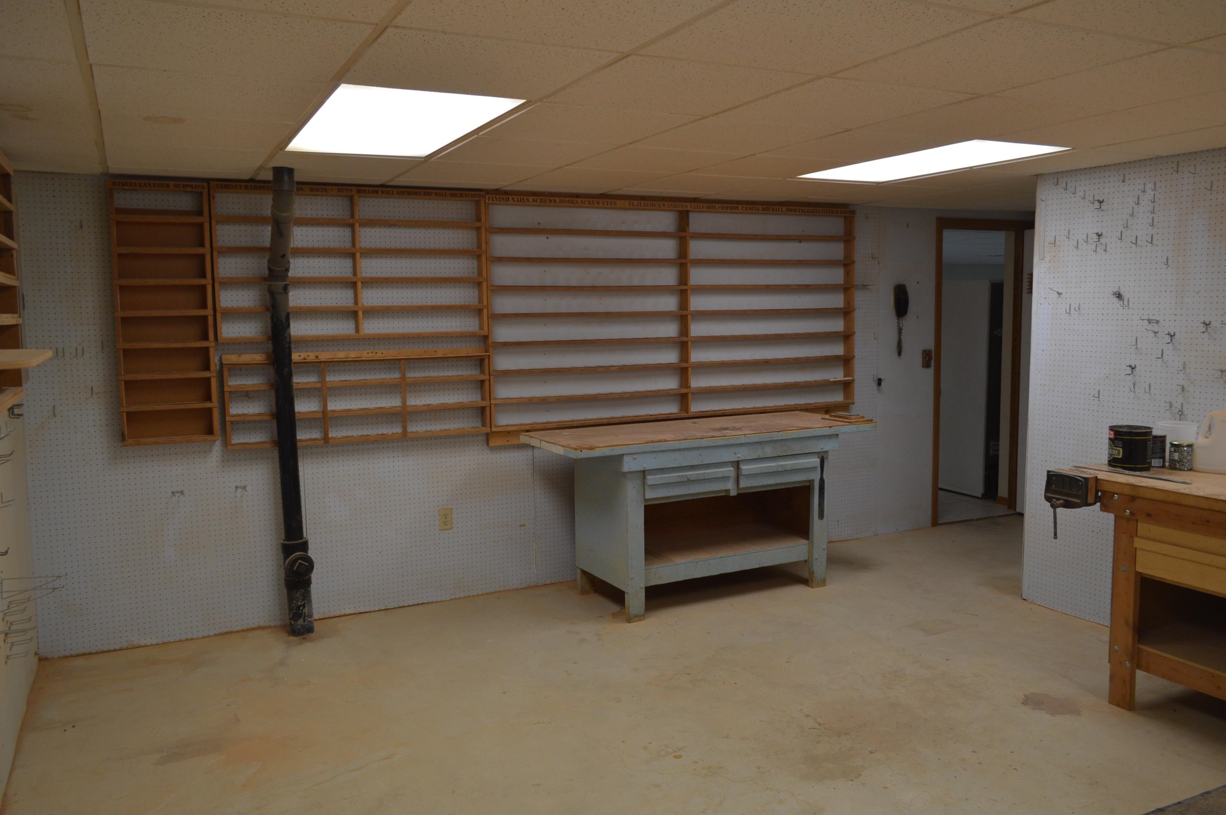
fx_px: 919
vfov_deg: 47.8
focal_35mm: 27
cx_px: 613
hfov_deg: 67.4
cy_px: 408
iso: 400
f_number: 4.5
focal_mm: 18
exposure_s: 1/80
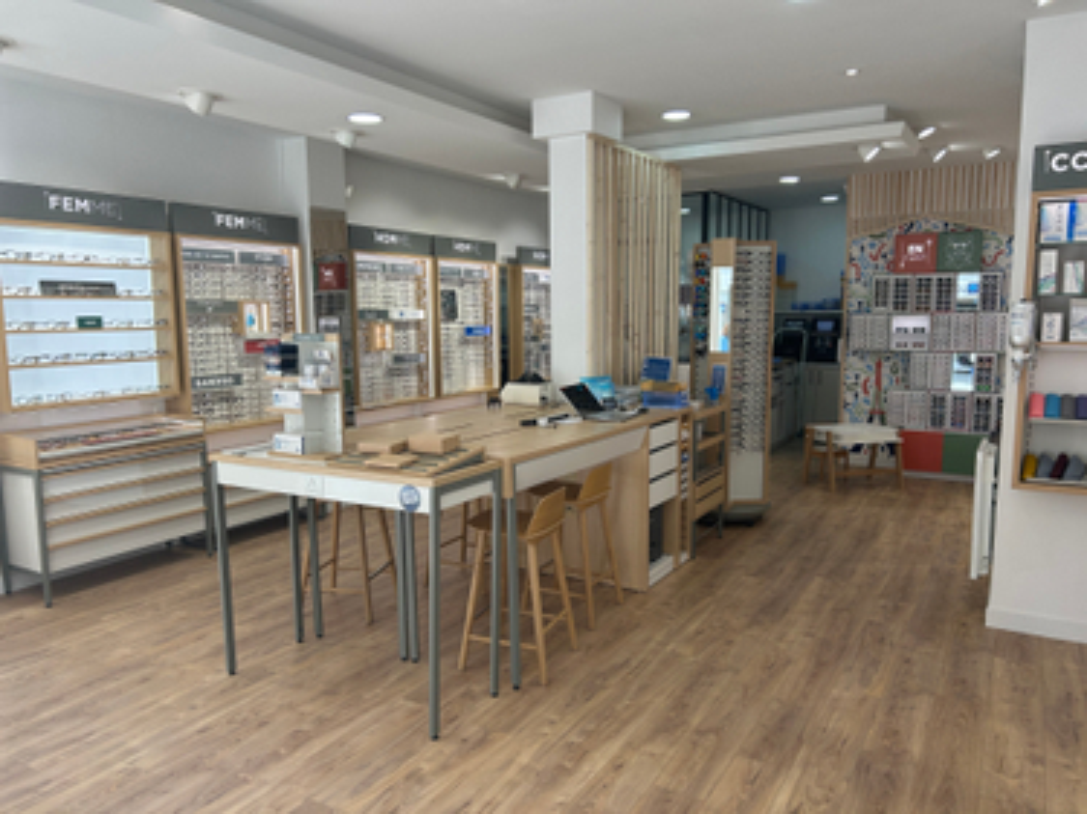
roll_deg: +0.6
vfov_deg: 53.0
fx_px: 816
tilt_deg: -5.3
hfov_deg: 67.3
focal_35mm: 26
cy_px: 407
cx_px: 544
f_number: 1.5
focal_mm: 5.7
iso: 50
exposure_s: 1/405
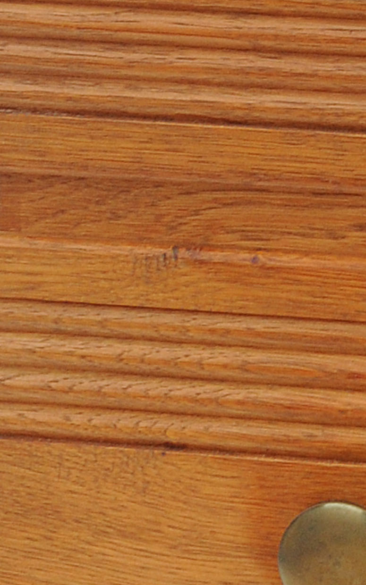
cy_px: -292
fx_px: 2697
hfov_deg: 7.7
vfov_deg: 11.8
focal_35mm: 169
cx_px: 442
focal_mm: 32
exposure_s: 1/200
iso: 320
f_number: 5
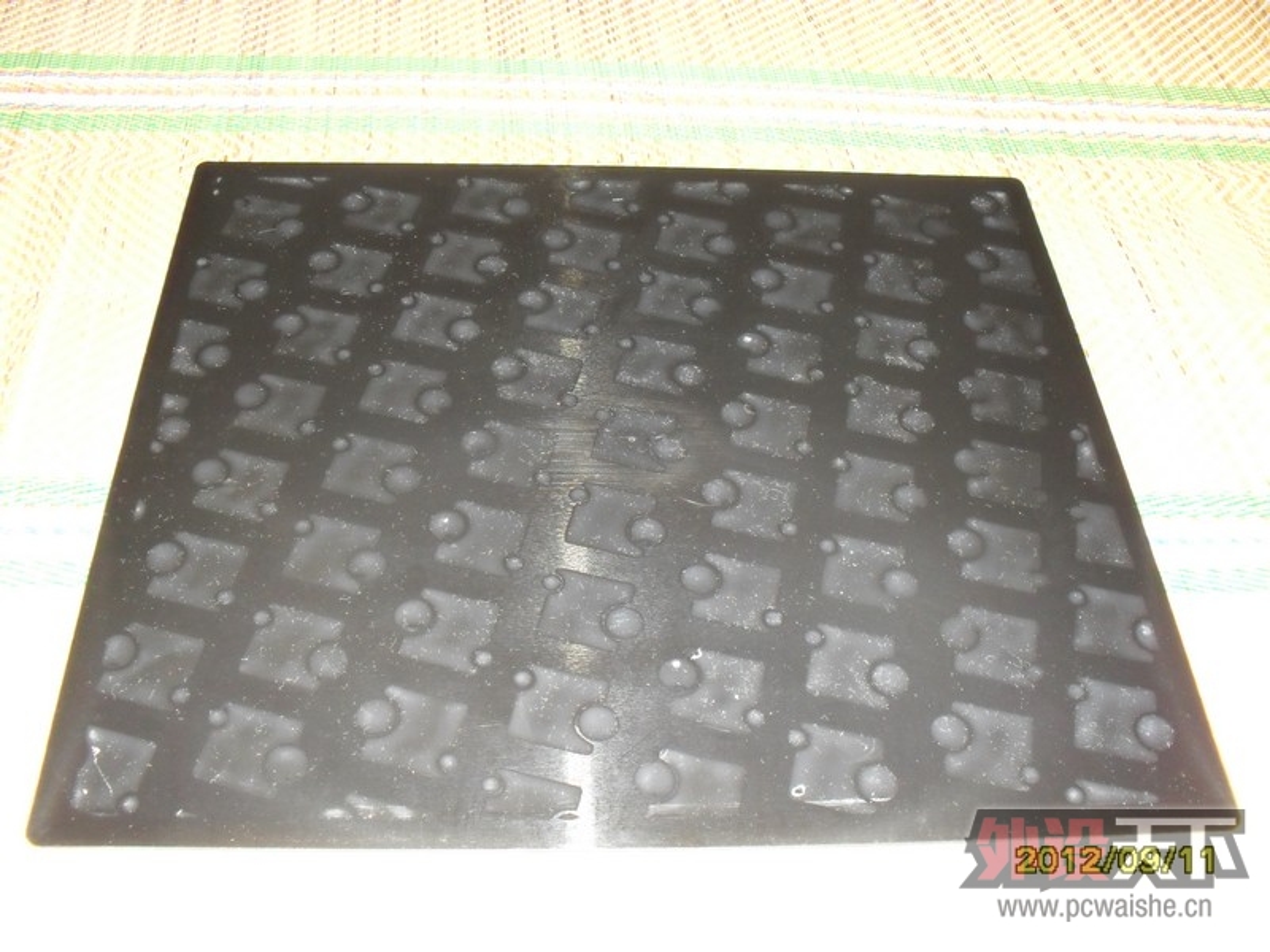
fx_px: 1284
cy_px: 476
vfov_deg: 40.7
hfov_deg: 52.6
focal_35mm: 35
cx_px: 635
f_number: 3.2
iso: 320
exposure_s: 1/45
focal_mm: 6.3
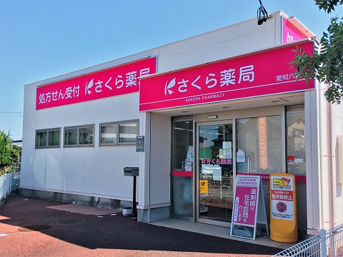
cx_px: 172
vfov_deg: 48.2
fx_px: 287
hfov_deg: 61.7
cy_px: 128
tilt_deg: +4.6
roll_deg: -2.0
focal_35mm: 29
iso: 25
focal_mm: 4.15
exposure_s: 1/538
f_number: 2.2
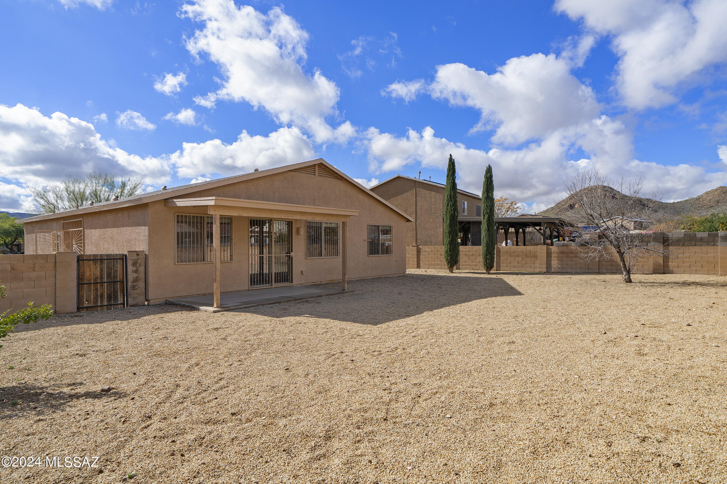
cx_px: 364
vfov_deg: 67.4
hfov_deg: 90.0
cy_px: 242
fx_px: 363
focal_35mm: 18
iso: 100
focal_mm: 18
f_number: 9
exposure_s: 1/160
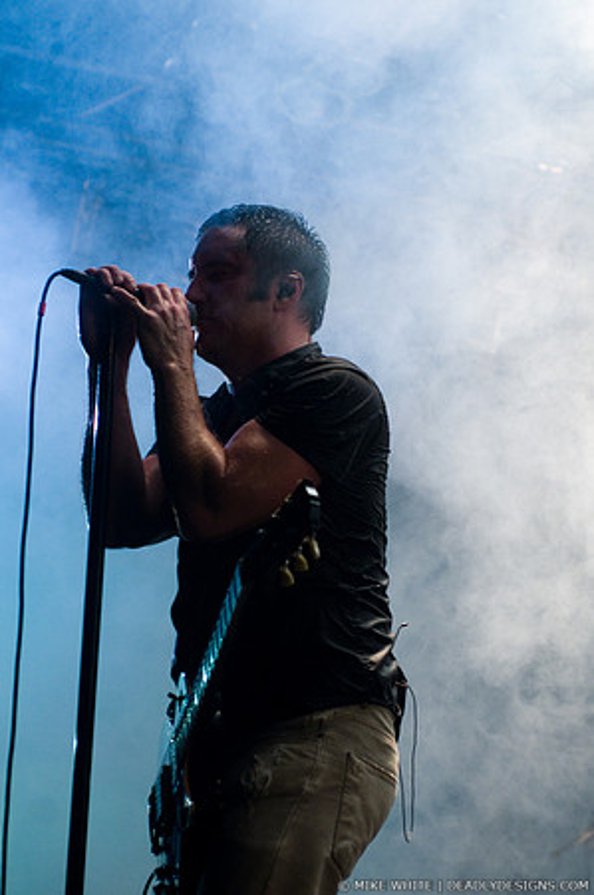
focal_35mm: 105
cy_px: 448
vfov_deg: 19.5
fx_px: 2605
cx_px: 297
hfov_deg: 13.0
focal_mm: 70
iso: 1000
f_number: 3.5
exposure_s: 1/160
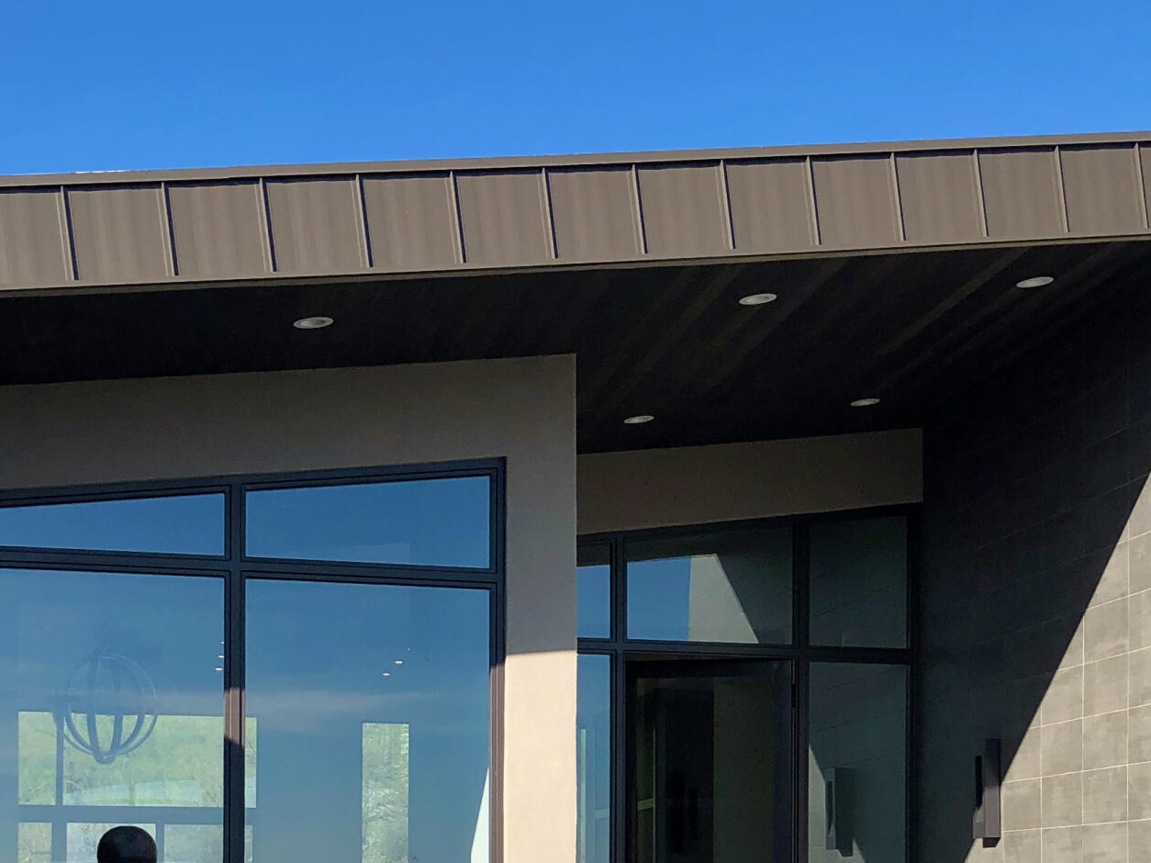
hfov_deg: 28.9
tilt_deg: +0.2
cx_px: 700
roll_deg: -0.2
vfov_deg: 21.1
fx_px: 2227
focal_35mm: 67
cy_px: 885
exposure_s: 1/2000
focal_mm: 3.99
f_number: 1.8
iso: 20
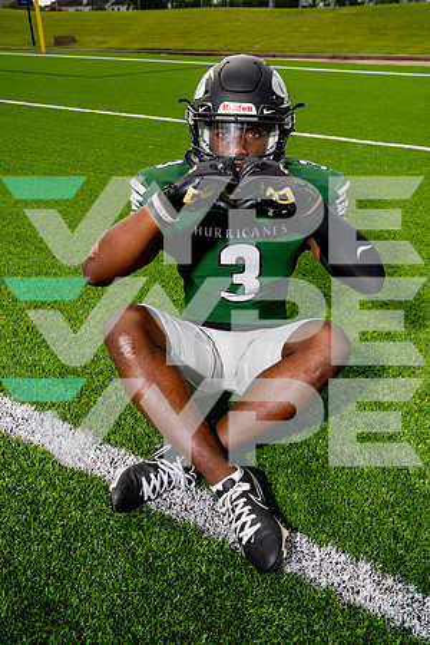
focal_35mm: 30
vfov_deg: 61.9
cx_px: 215
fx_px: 537
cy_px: 322
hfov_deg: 43.6
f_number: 8
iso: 200
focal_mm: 30
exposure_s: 1/250
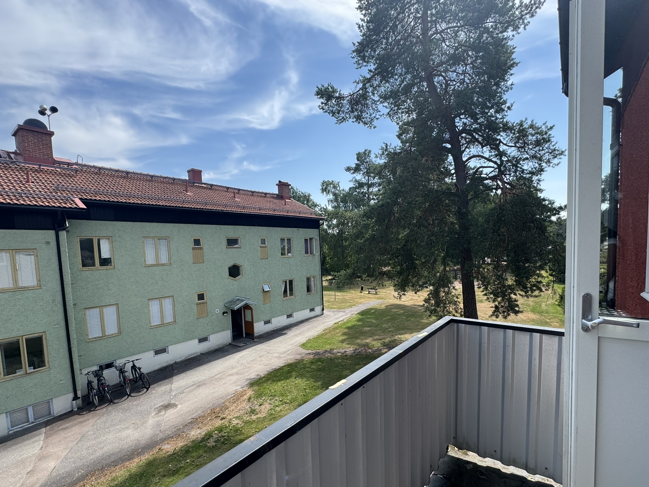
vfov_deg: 74.4
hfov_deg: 90.9
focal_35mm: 17
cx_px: 348
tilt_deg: -5.1
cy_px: 272
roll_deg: +2.4
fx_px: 319
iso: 40
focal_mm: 2.22
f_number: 2.2
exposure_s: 1/687
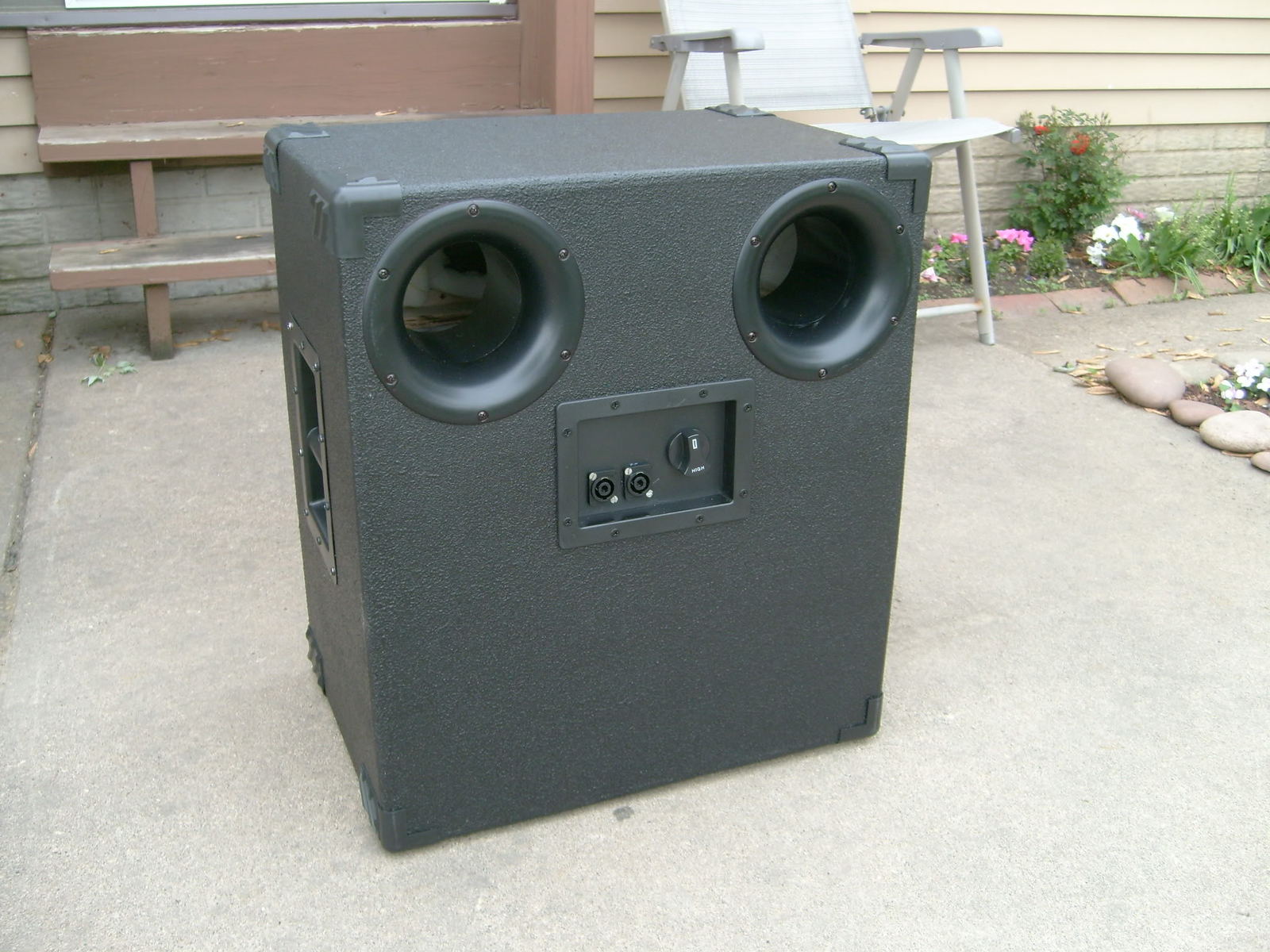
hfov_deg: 52.6
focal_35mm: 35
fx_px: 1284
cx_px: 635
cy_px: 476
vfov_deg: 40.7
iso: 80
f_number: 2.8
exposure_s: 1/125
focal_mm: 5.8
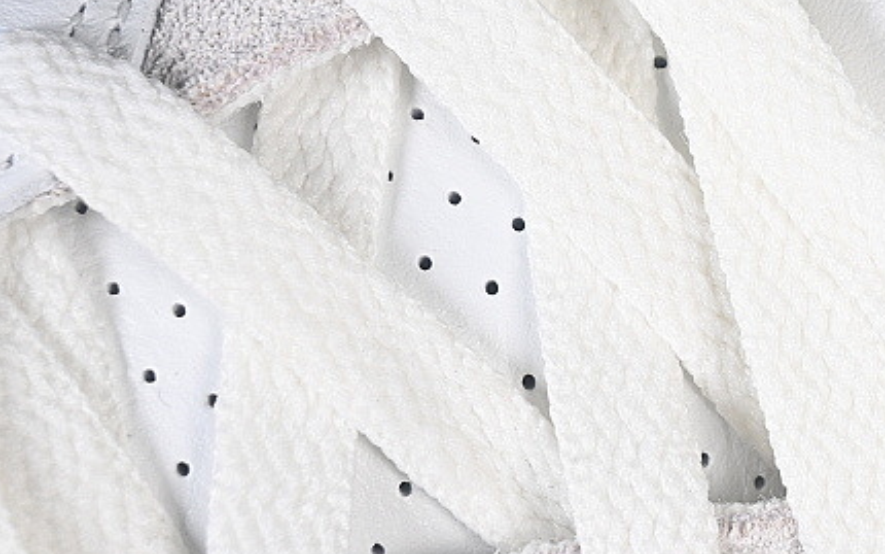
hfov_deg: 10.8
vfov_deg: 6.8
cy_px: 89
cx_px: 1004
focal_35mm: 192
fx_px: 4632
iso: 160
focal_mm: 50
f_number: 7.1
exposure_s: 1/80
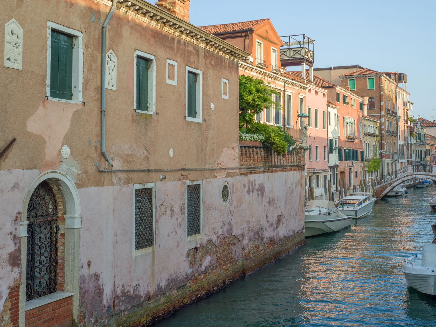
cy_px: 112
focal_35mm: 47
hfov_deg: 40.0
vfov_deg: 30.7
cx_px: 289
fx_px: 592
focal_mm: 45
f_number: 8
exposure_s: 1/125
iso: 100
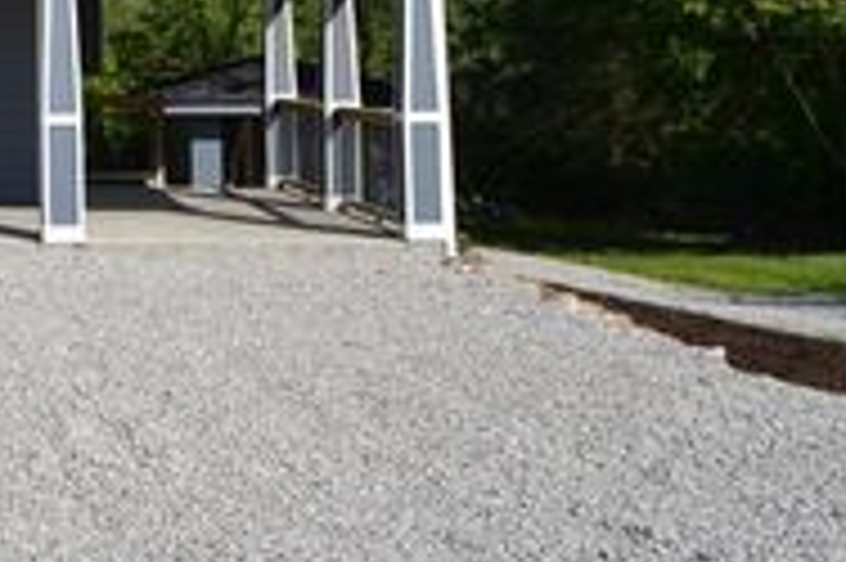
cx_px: -212
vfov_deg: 17.9
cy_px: -128
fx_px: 1690
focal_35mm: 72
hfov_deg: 24.9
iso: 100
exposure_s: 1/250
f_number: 8
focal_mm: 18
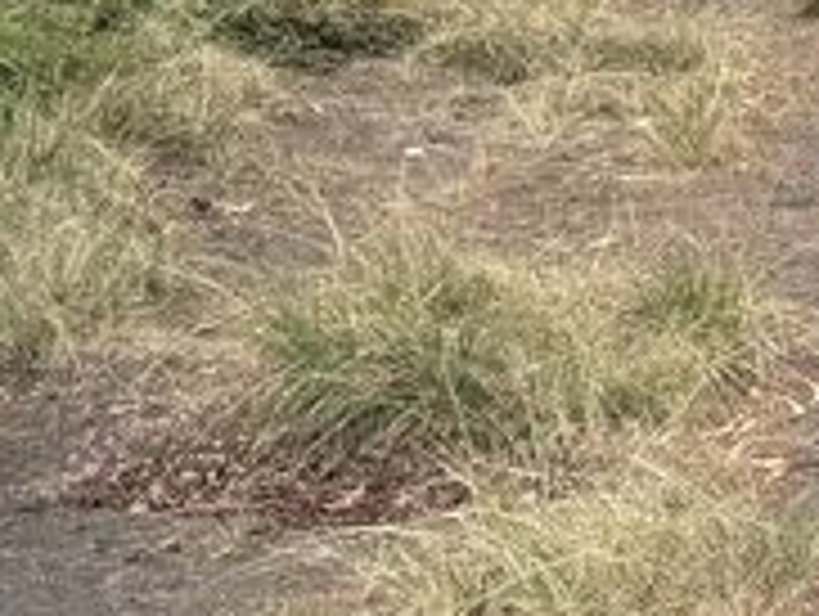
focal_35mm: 135
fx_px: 3198
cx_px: 1534
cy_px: -706
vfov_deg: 10.0
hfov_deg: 13.0
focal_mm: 6.76
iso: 80
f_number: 1.78
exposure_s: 1/1524
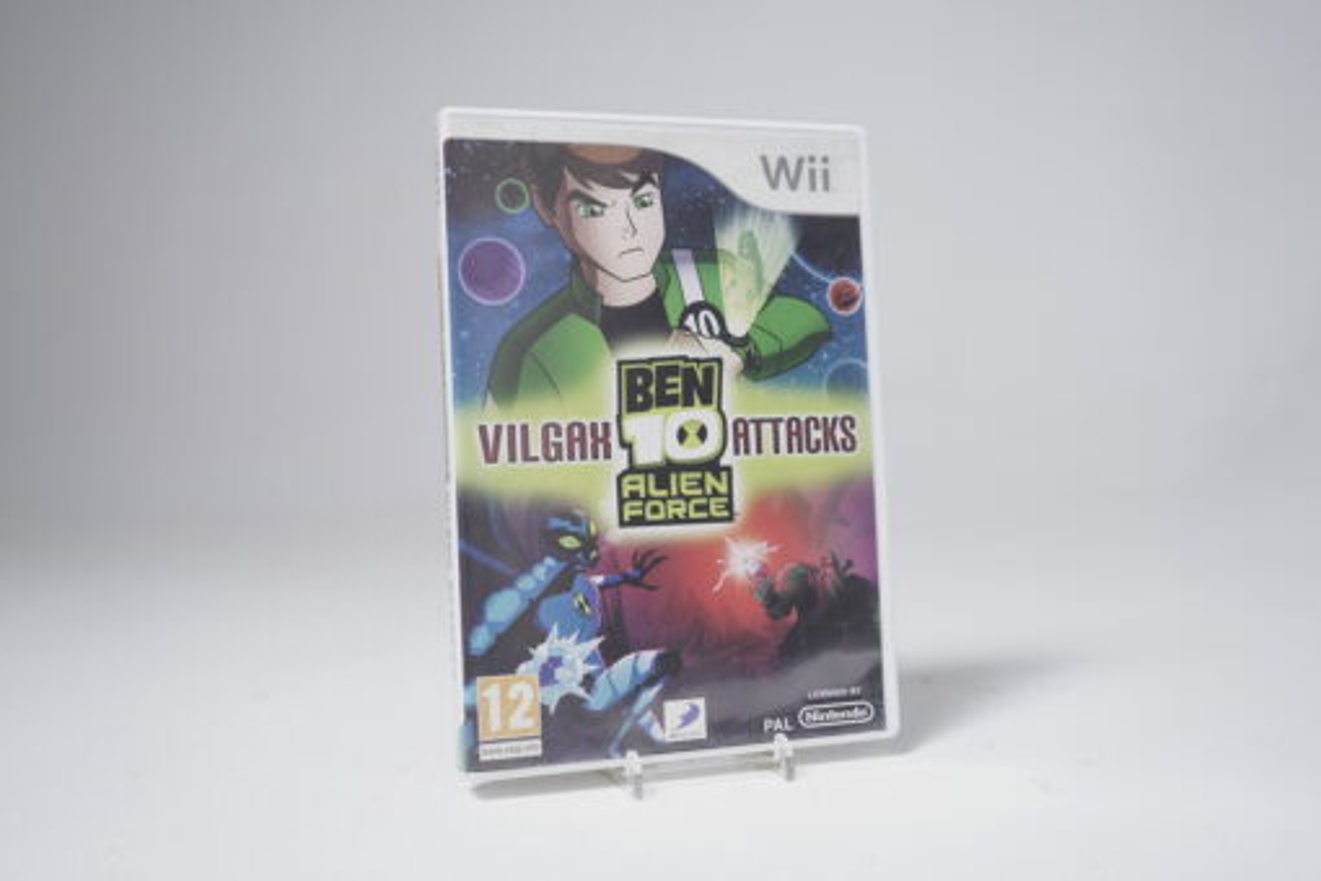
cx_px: 660
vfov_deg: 36.9
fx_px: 1321
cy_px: 440
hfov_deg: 53.1
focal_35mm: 36
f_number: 5.6
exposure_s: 1/4
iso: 125
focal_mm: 36
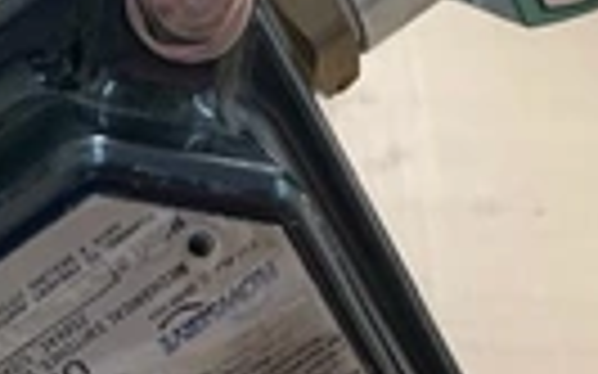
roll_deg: -5.0
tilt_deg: -34.9
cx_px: 153
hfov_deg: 24.7
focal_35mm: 83
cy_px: 635
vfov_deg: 14.2
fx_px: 1352
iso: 200
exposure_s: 1/60
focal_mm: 4.25
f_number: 1.8
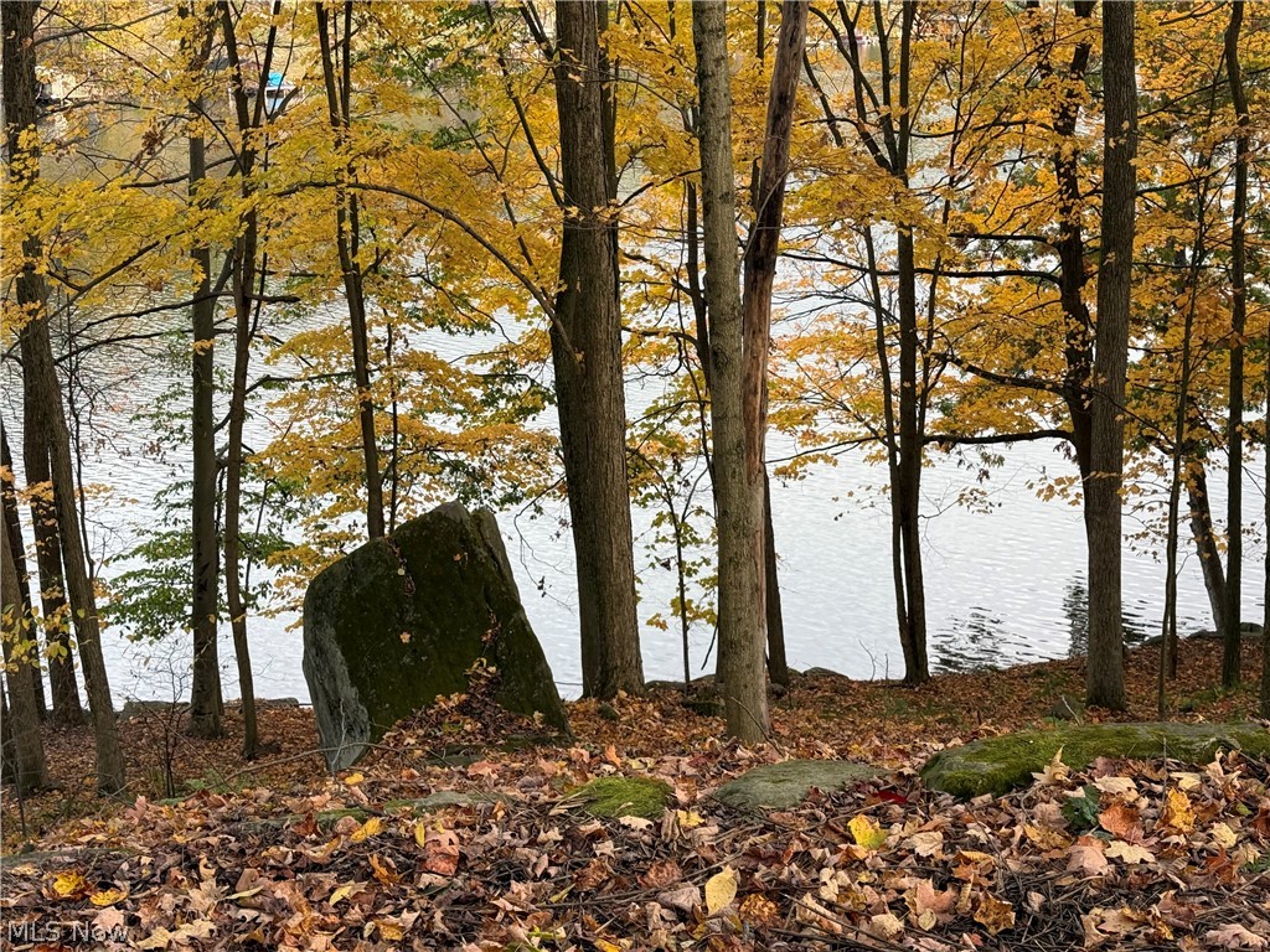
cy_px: 476
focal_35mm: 48
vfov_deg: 30.3
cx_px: 635
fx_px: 1761
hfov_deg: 39.7
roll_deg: +1.3
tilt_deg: -15.1
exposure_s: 1/194
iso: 50
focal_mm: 6.76
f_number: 1.78
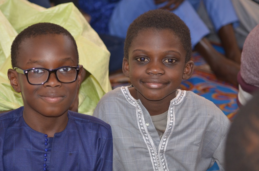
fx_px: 840
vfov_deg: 11.7
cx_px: 130
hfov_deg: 17.5
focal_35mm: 117
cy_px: 86
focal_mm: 78
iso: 800
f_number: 4
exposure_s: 1/60
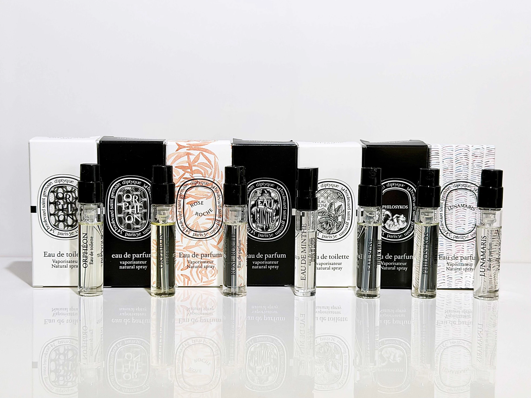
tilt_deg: -6.1
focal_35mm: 48
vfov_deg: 30.3
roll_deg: +0.3
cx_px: 266
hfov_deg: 39.7
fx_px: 736
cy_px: 199
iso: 50
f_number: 1.78
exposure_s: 1/131
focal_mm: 6.76
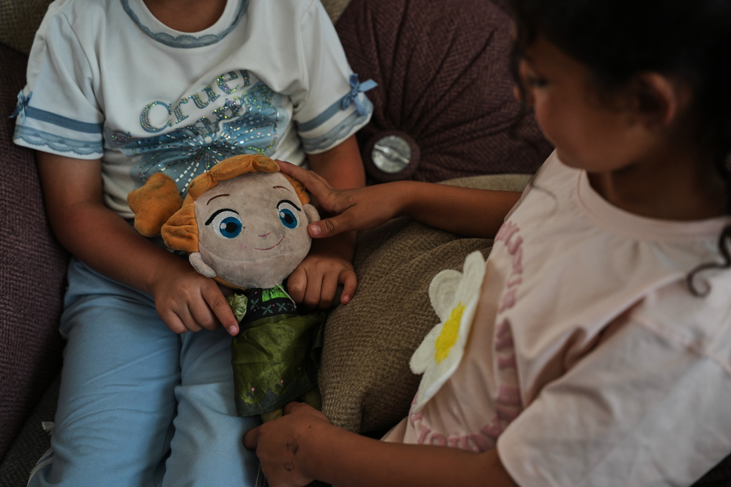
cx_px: 366
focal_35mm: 56
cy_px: 244
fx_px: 1143
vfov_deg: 24.1
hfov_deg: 35.5
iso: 320
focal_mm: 56.3
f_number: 2.8
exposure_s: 1/200
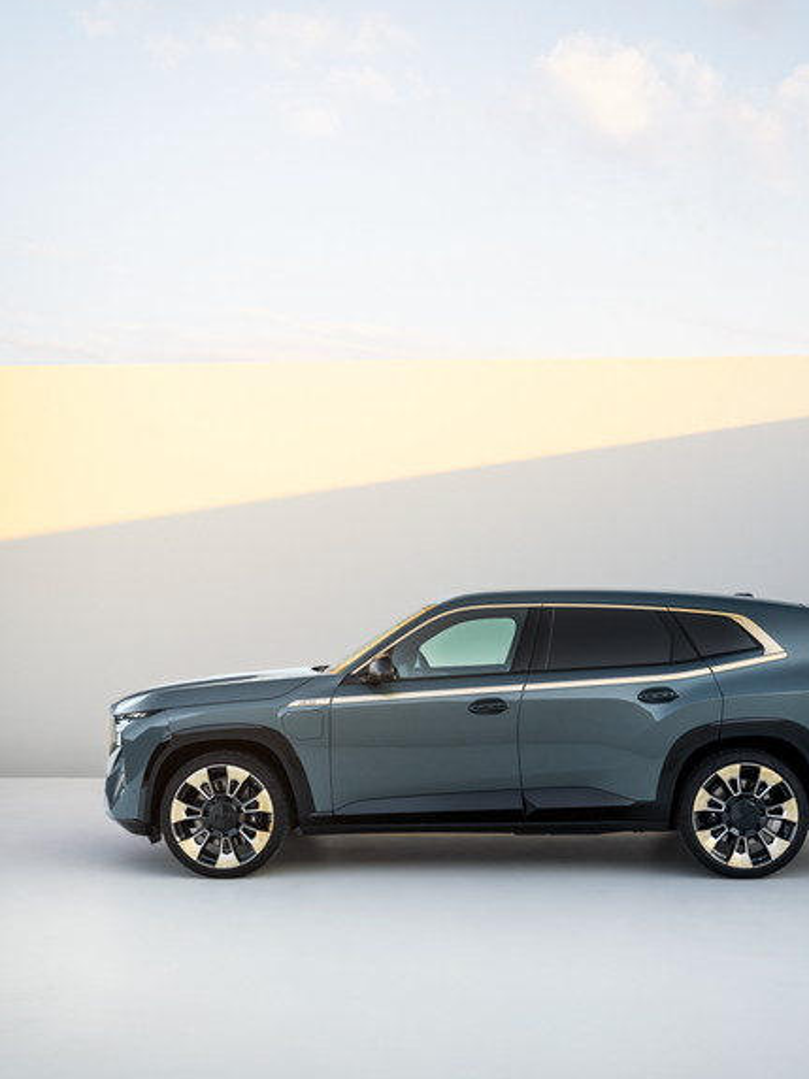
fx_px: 1215
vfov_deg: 47.6
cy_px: 643
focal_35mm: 39
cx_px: 471
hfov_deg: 36.7
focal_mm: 29
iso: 250
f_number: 4.5
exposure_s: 1/125
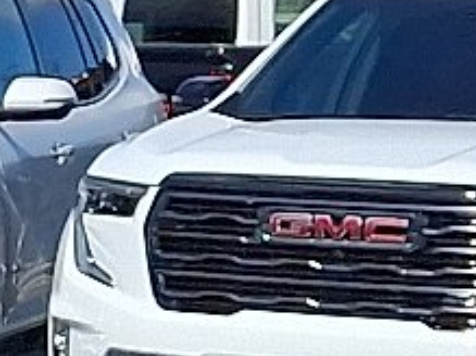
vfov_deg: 7.9
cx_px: -1252
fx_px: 2515
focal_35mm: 183
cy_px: 554
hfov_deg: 8.0
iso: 25
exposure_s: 1/2500
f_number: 1.8
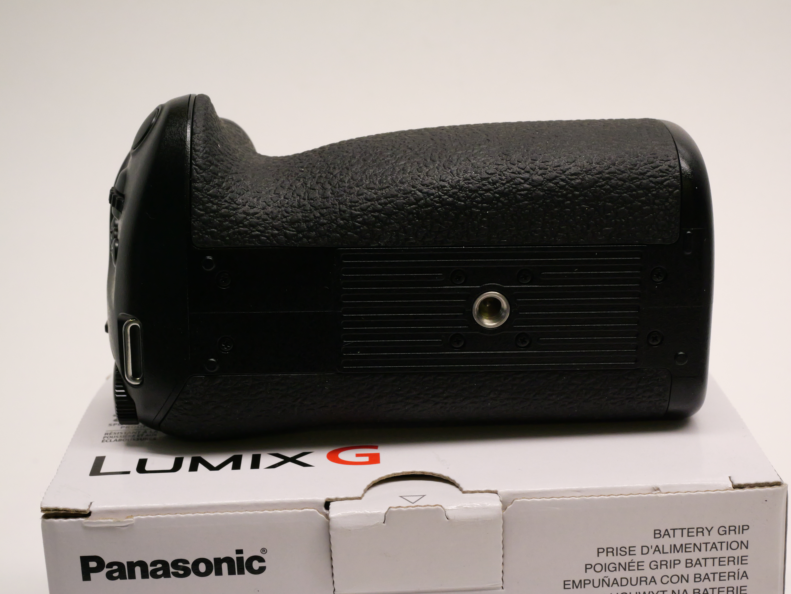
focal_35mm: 60
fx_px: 1371
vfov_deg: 24.4
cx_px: 396
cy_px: 297
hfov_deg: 32.2
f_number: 8
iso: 3200
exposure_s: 1/160
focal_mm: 30
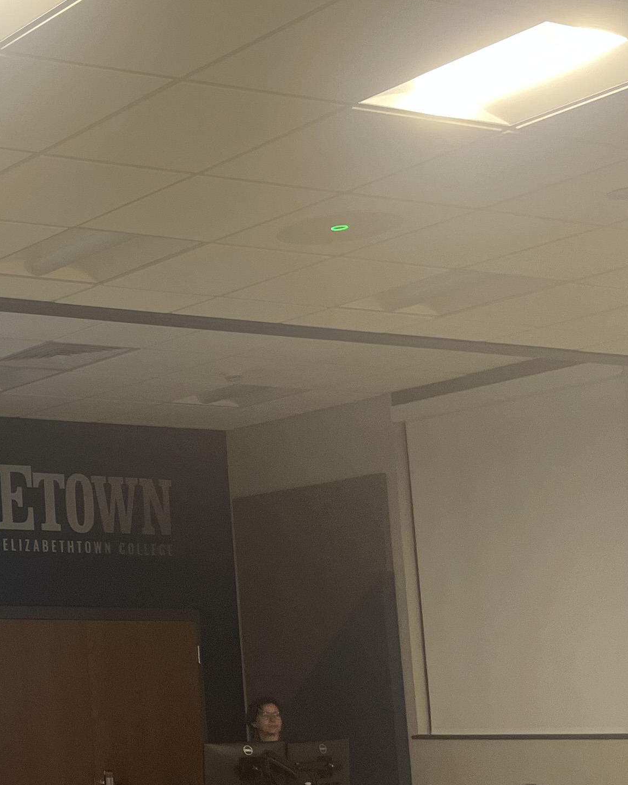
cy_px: 492
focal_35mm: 71
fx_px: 1649
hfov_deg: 17.8
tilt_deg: +7.6
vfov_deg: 26.7
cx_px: -465
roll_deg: +0.3
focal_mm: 5.1
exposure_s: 1/60
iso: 80
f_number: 1.6
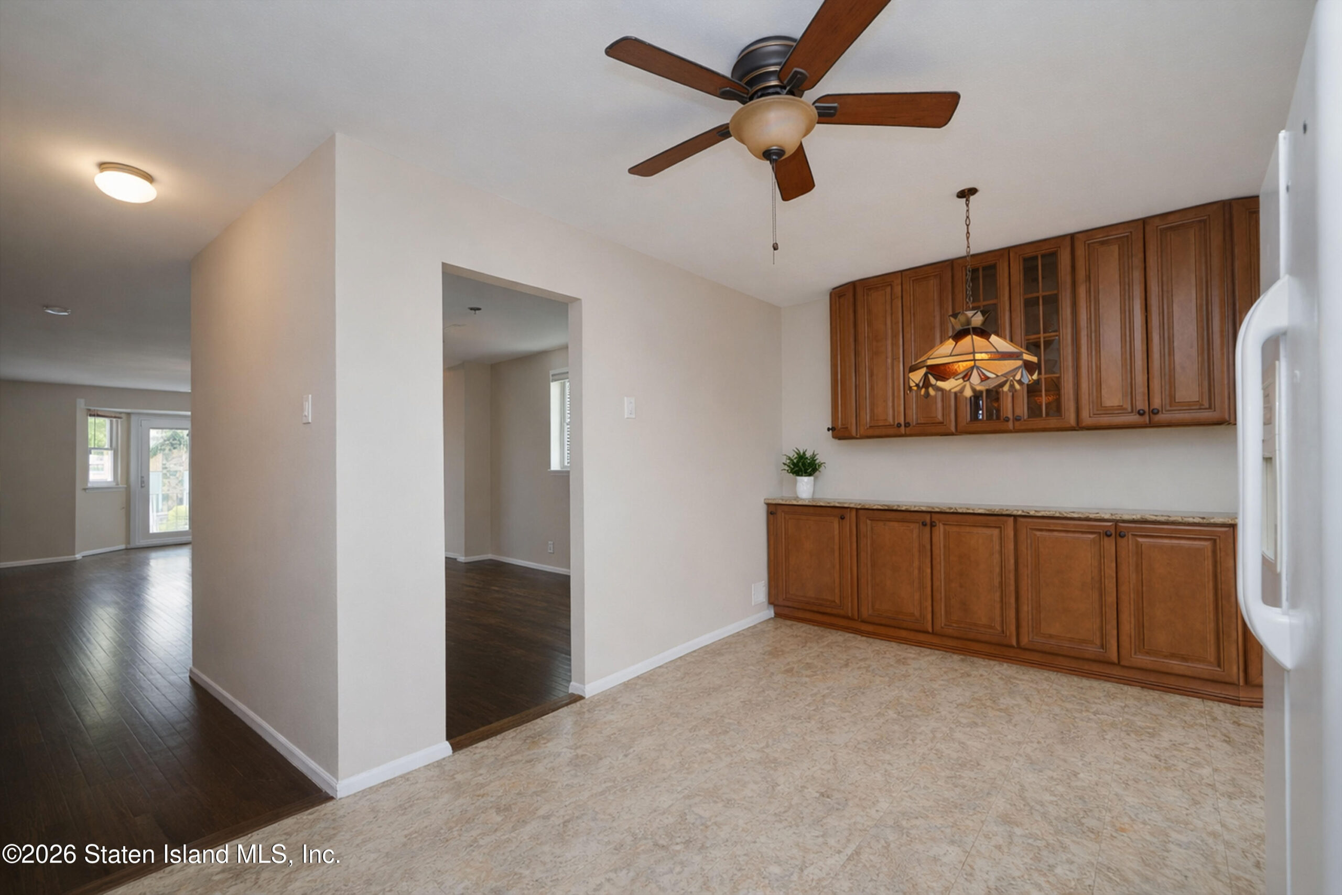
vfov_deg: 72.1
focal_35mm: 16
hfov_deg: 95.0
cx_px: 671
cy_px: 448
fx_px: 615
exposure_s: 1/30
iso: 64
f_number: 4
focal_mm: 16.5
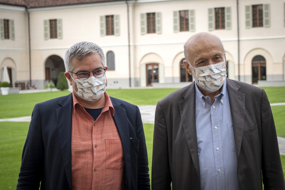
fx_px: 653
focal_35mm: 82
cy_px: 95
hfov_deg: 24.6
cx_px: 142
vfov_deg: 16.6
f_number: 6.3
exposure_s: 1/160
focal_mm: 55
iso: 100
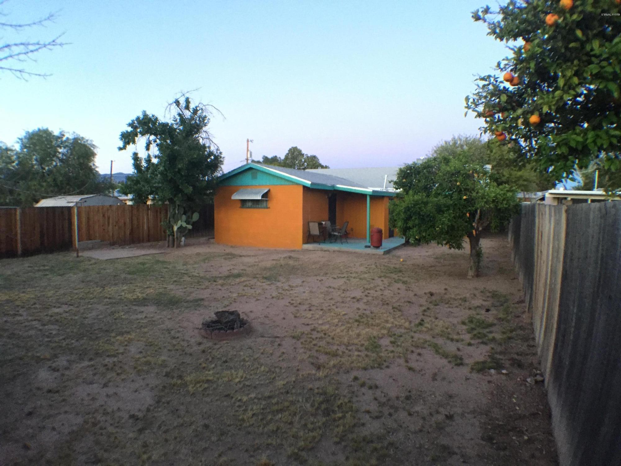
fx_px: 520
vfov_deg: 48.2
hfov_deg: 61.7
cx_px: 310
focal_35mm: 29
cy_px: 233
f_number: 2.2
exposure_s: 1/30
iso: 250
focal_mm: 4.15
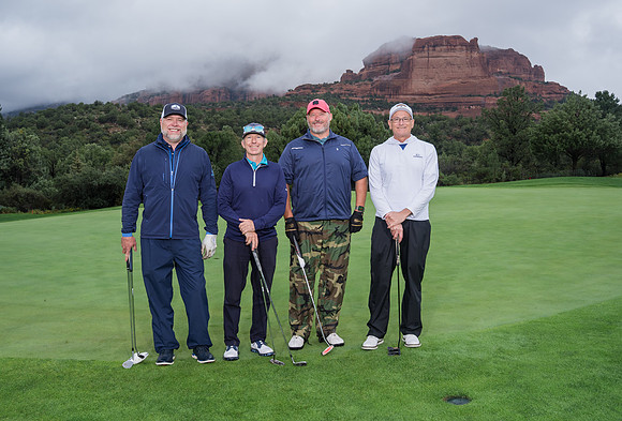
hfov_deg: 64.8
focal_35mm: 28
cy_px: 180
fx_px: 490
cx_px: 302
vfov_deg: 46.4
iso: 320
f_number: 5
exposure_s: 1/500
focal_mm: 24
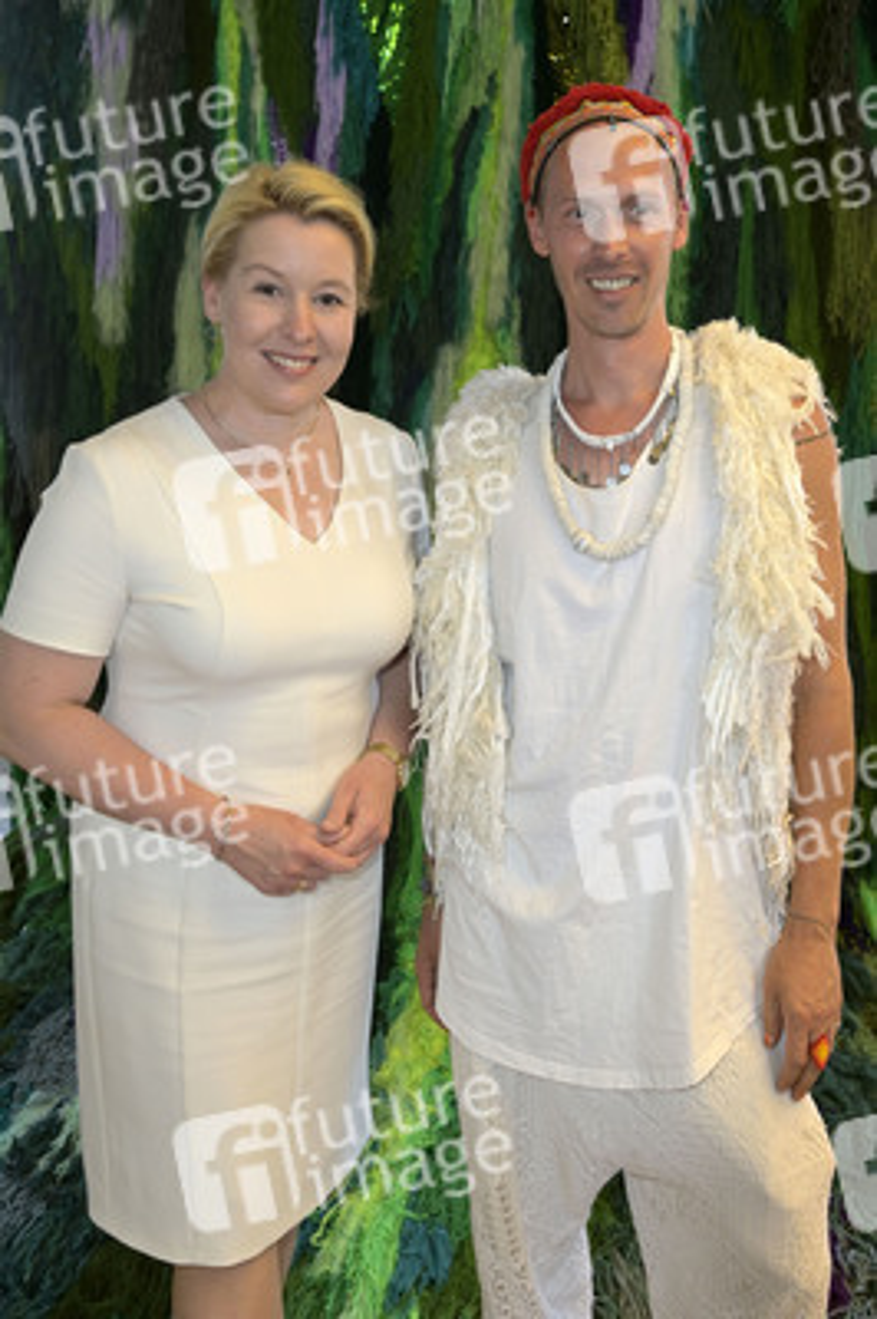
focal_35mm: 36
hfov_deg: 36.8
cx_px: 438
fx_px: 1318
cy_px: 660
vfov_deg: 53.2
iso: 1250
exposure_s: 1/200
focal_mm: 36
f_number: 6.3
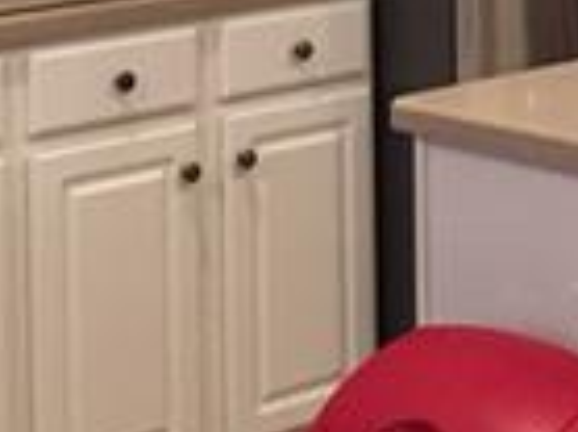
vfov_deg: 10.7
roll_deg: -0.2
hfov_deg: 14.6
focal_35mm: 134
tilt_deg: -2.8
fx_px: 2236
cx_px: 495
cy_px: -216
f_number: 2.2
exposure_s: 1/30
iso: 200
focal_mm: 4.15
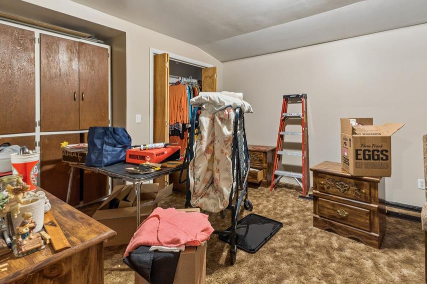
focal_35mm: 18
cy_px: 114
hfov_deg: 89.7
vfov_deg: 66.7
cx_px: 236
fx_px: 213
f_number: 9
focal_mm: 10
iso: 200
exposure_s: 1/10
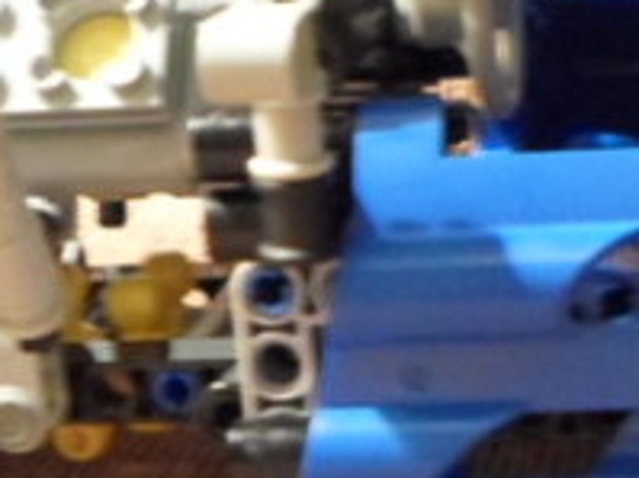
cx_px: 495
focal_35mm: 113
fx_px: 2085
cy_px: 319
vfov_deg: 13.1
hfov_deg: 17.3
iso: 400
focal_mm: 4.5
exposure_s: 1/4
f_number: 2.5
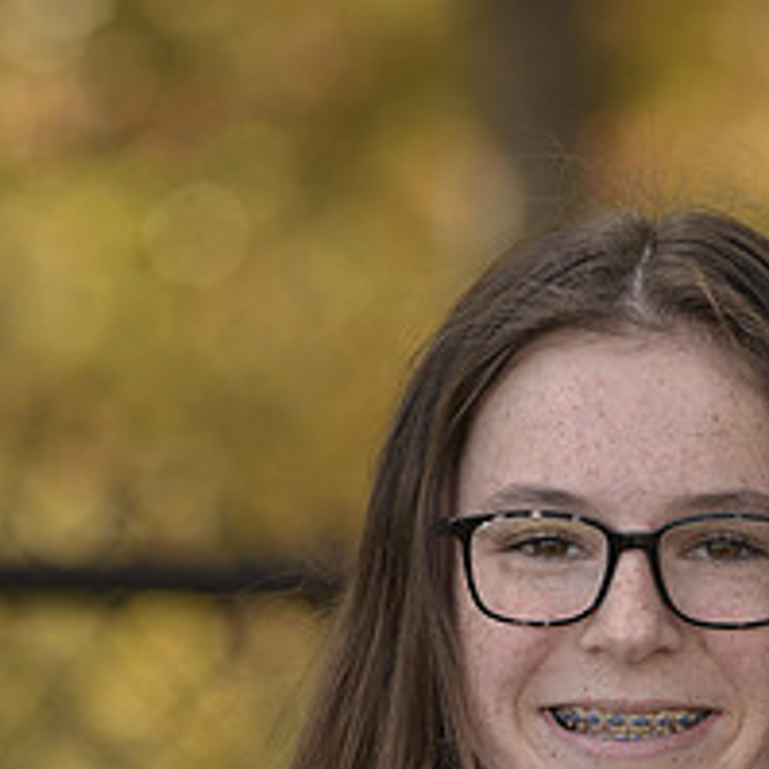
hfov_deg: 3.9
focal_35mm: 445
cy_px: 1012
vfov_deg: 3.9
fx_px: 11184
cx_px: 645
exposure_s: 1/320
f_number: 4.5
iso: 160
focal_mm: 180
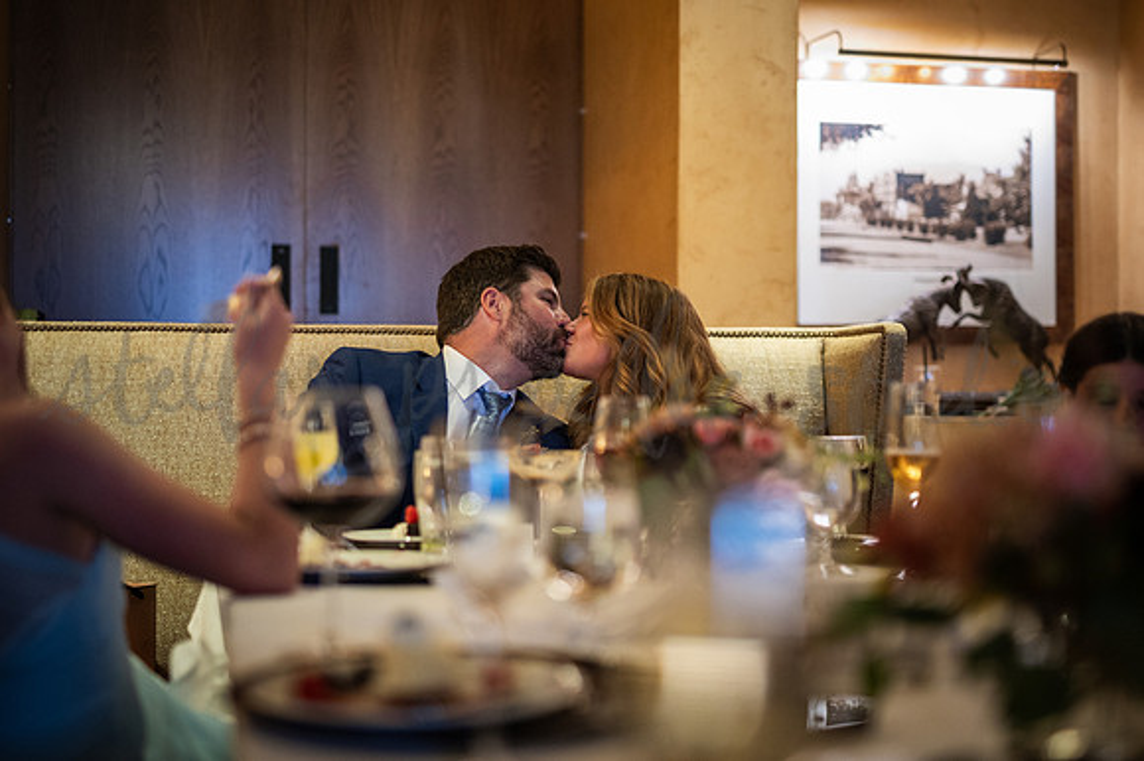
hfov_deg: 36.6
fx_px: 1731
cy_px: 380
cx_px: 572
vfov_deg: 24.8
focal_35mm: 54
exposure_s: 1/160
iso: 2500
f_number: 1.4
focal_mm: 50
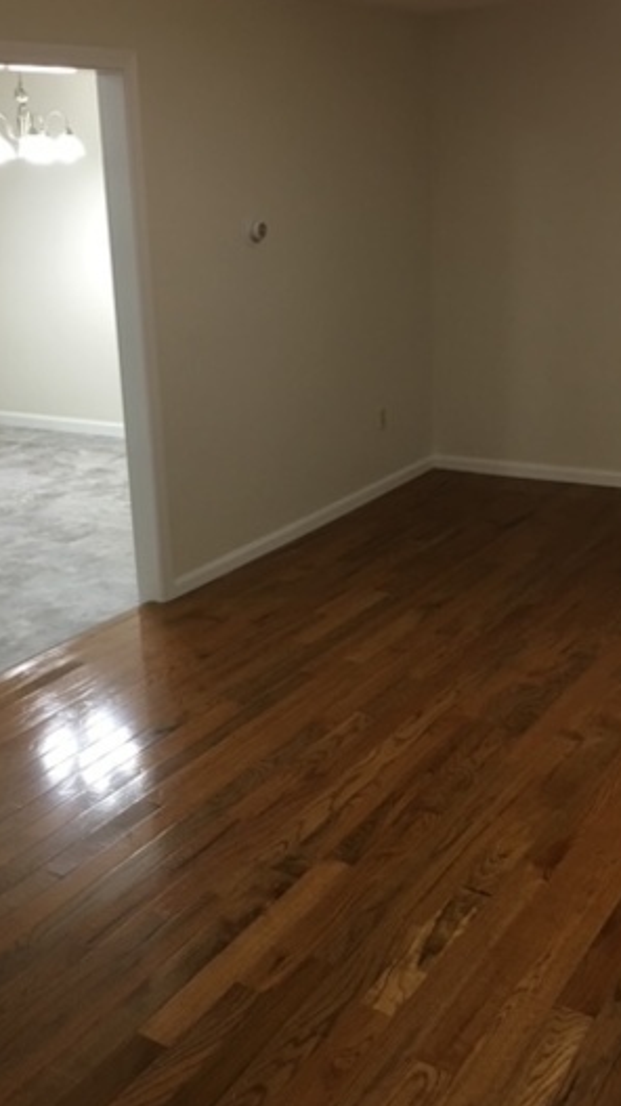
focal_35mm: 40
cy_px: 517
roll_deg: +3.0
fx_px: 1172
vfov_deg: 50.5
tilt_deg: -16.3
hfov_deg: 29.6
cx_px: 237
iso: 50
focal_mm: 4.15
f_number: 2.2
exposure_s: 1/15
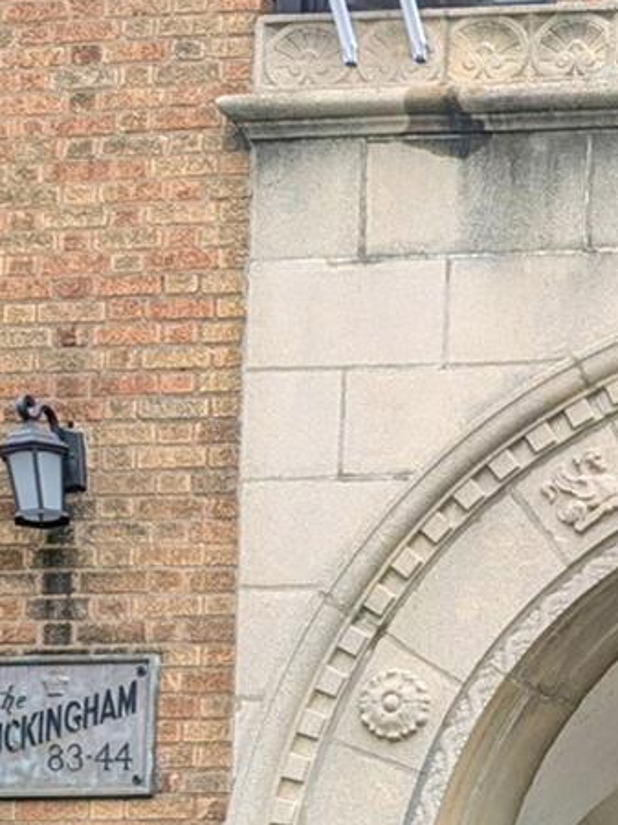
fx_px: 2597
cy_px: 1093
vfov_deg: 16.9
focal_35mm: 109
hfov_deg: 11.6
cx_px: 1386
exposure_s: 1/325
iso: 44
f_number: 1.85
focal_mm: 6.81
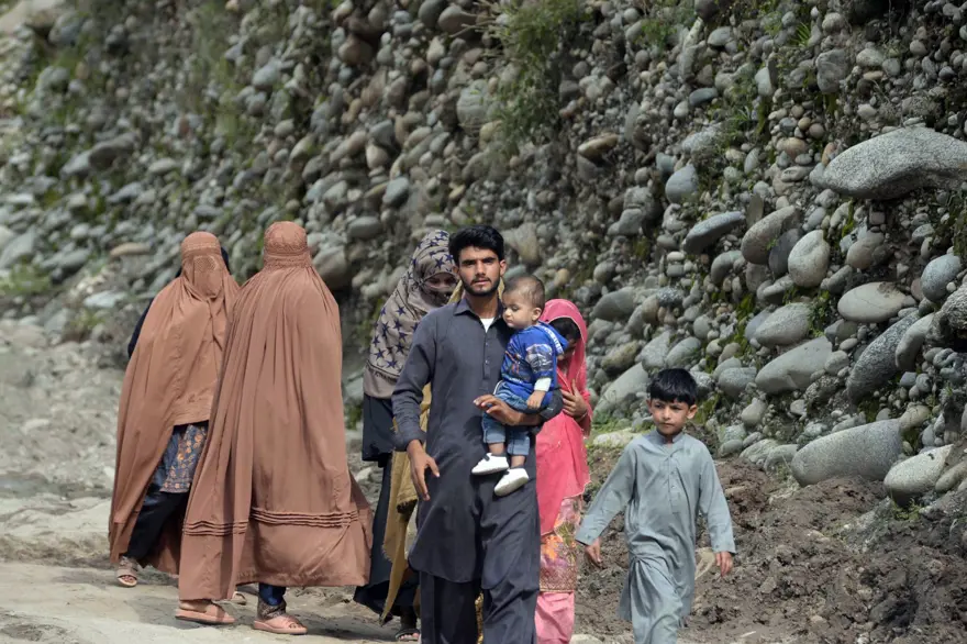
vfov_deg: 6.9
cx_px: 484
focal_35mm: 200
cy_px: 322
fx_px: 5370
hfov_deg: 10.3
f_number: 5
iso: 320
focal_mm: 200
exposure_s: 1/500
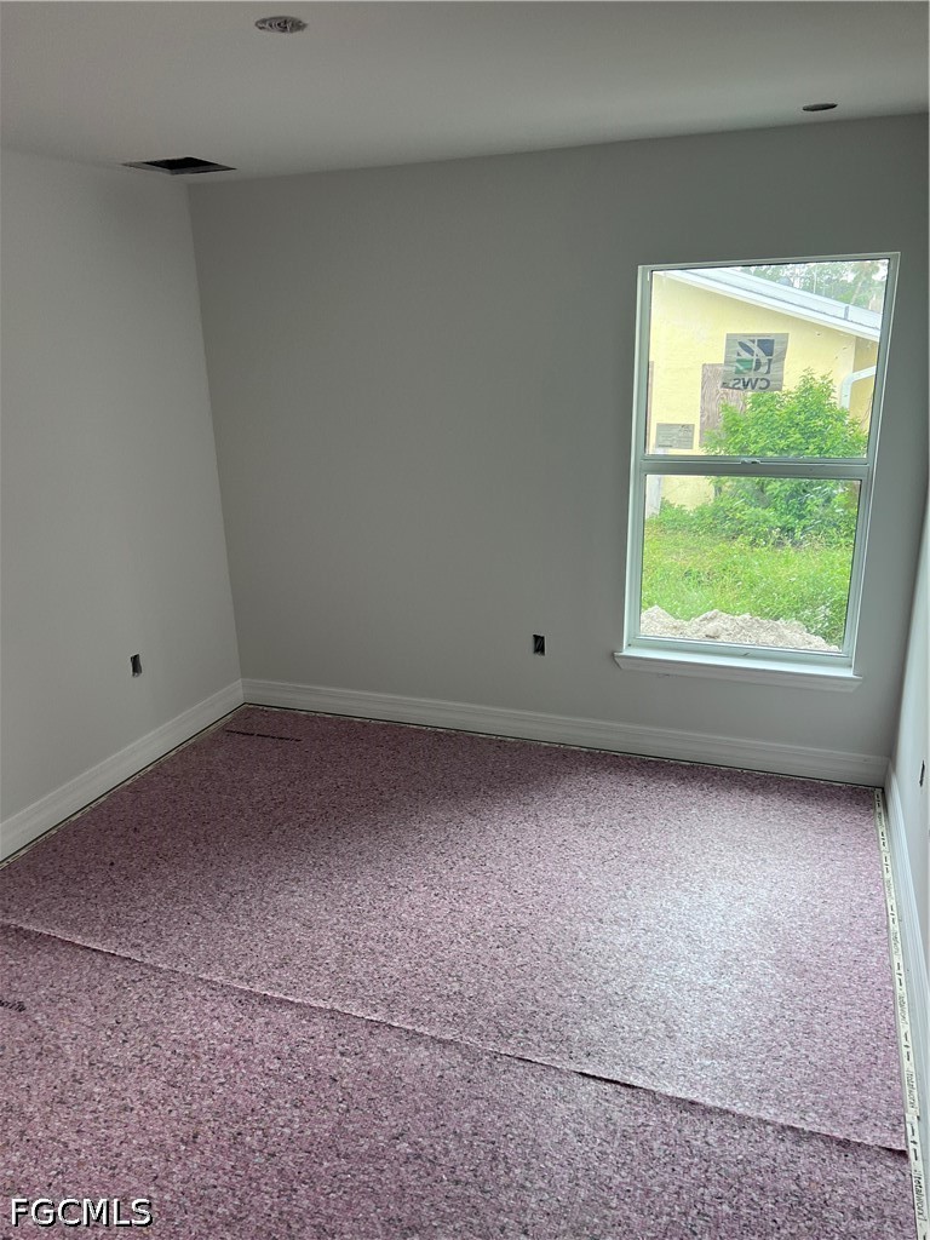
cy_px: 620
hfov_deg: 53.1
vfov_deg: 67.3
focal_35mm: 26
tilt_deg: -17.0
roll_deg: +1.8
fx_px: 931
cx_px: 465
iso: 100
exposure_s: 1/121
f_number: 1.5
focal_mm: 5.7
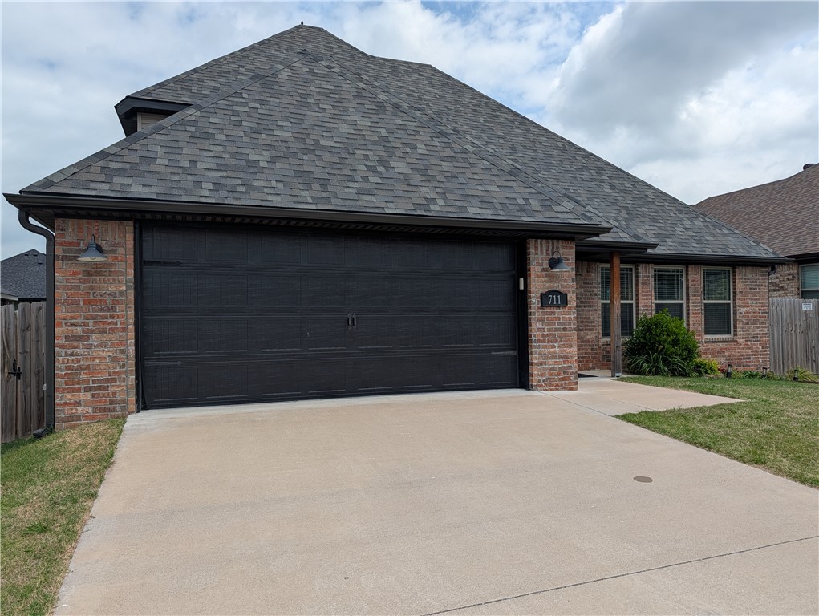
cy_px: 308
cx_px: 410
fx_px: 568
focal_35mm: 24
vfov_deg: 56.9
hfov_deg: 71.5
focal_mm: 6.9
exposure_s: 1/1645
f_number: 1.68
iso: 22
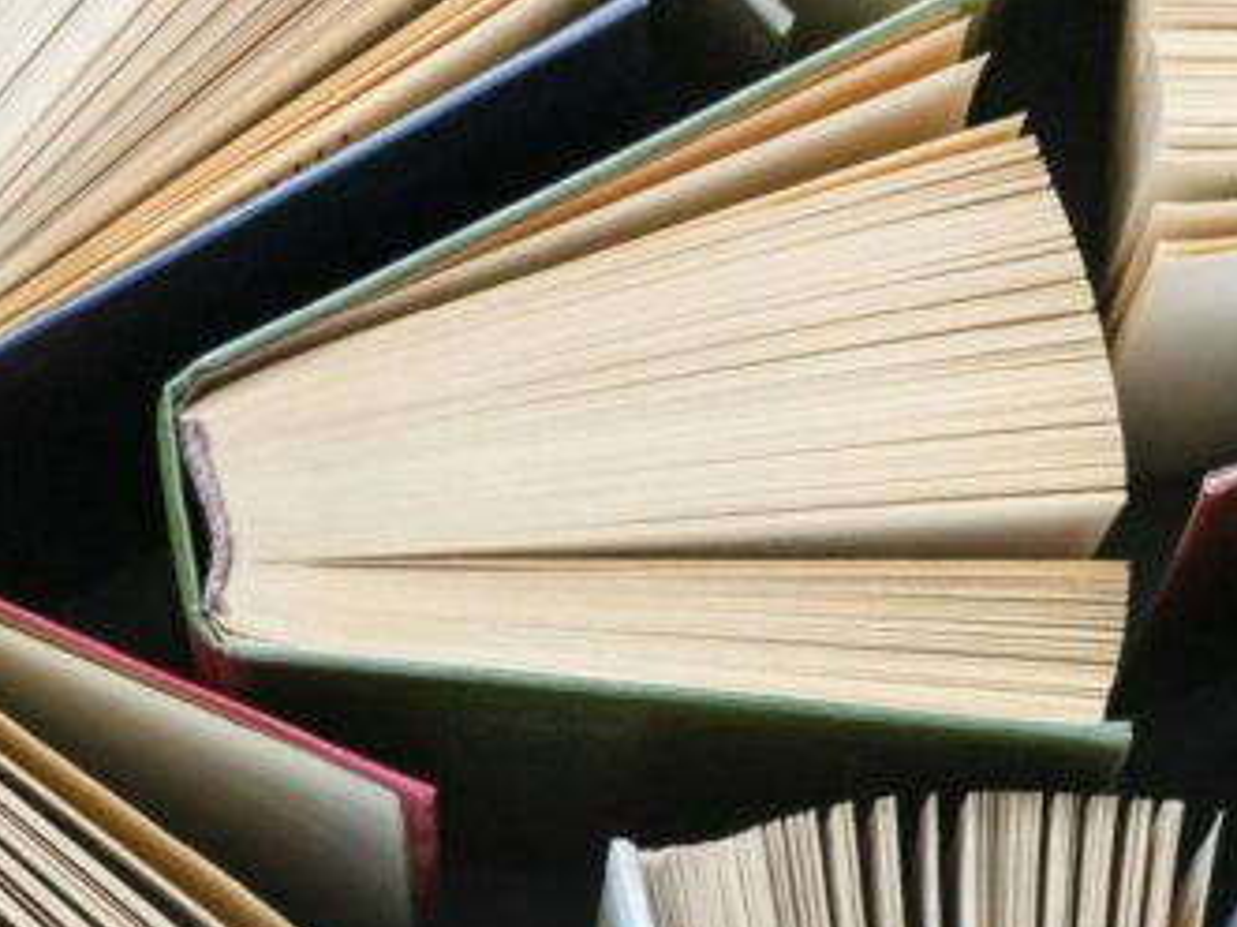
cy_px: 940
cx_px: 647
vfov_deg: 5.5
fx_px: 9573
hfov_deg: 7.4
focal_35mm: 268
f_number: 5
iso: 2000
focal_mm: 90
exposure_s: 1/160
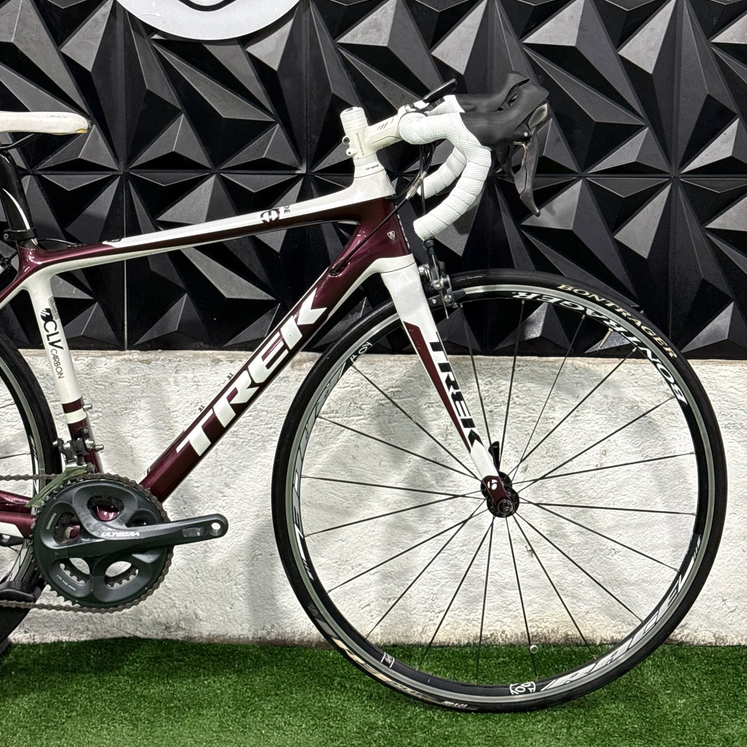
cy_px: 250
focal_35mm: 57
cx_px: 374
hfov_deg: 30.0
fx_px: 1392
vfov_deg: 29.8
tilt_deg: -7.5
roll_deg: -1.0
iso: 160
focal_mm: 6.76
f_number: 1.78
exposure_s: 1/60
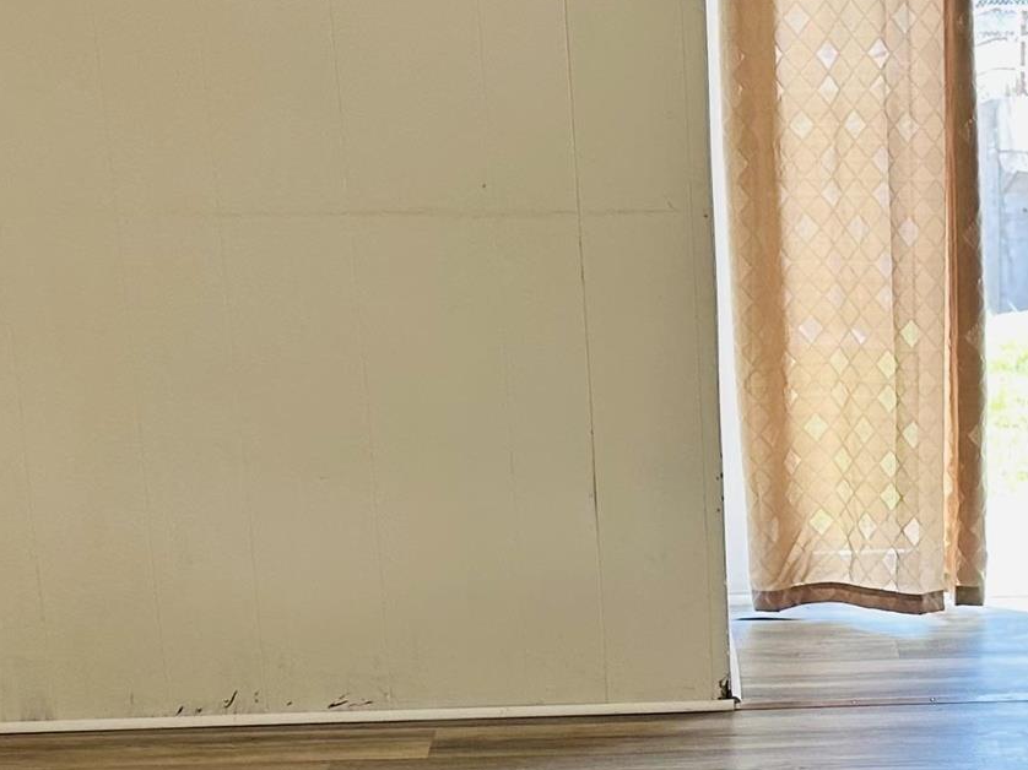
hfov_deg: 21.6
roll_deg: +0.8
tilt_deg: -15.6
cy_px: 678
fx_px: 2613
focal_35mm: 88
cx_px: 978
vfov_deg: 16.6
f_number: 1.78
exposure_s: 1/120
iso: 125
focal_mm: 6.86
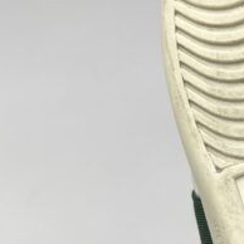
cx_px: 367
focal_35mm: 121
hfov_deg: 13.6
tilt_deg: -47.4
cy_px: 303
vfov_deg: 13.9
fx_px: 965
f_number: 1.5
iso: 40
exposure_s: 1/164
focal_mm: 5.7
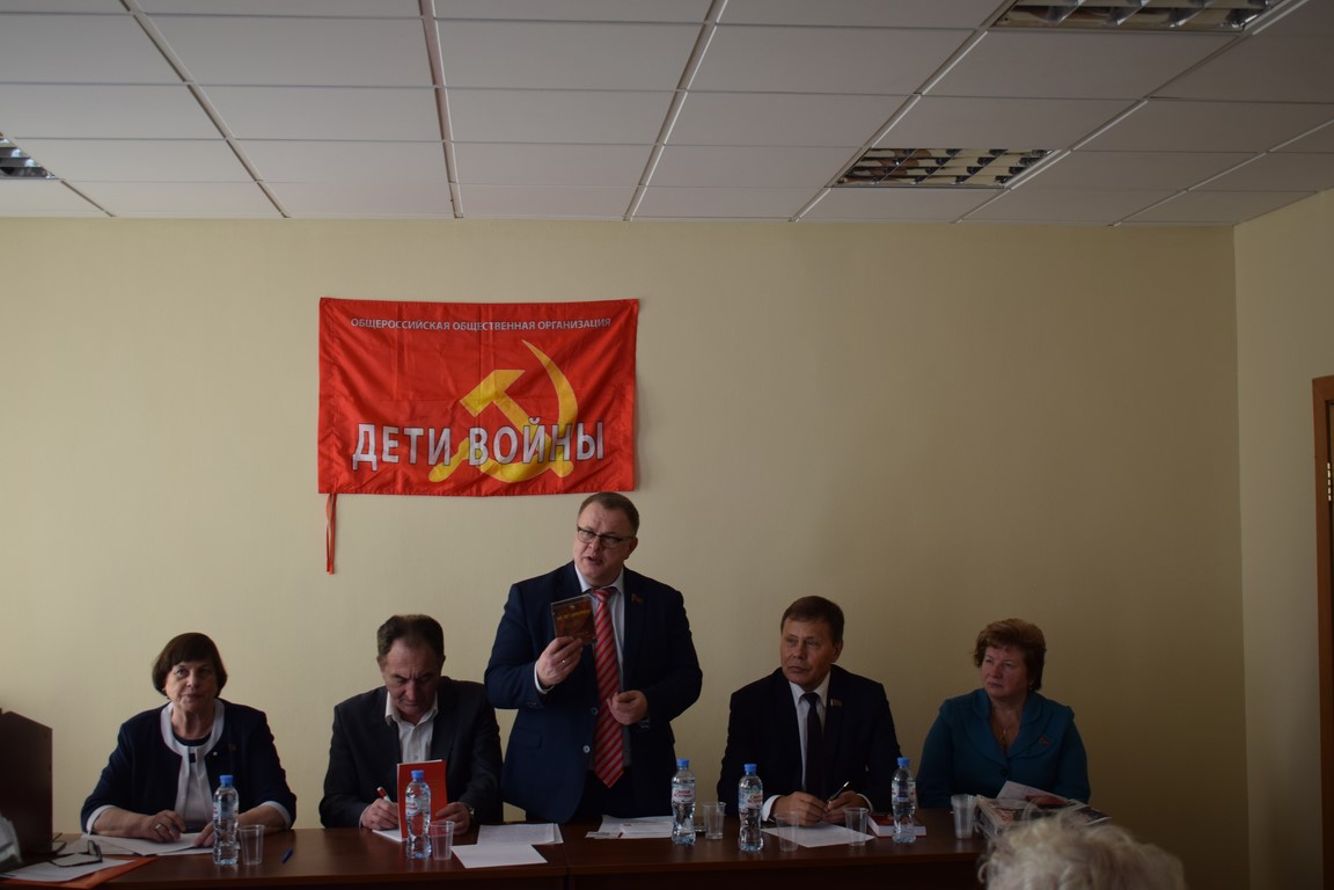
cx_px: 667
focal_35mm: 45
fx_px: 1667
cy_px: 445
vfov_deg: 29.9
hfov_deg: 43.6
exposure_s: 1/60
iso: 400
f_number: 4.2
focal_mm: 30
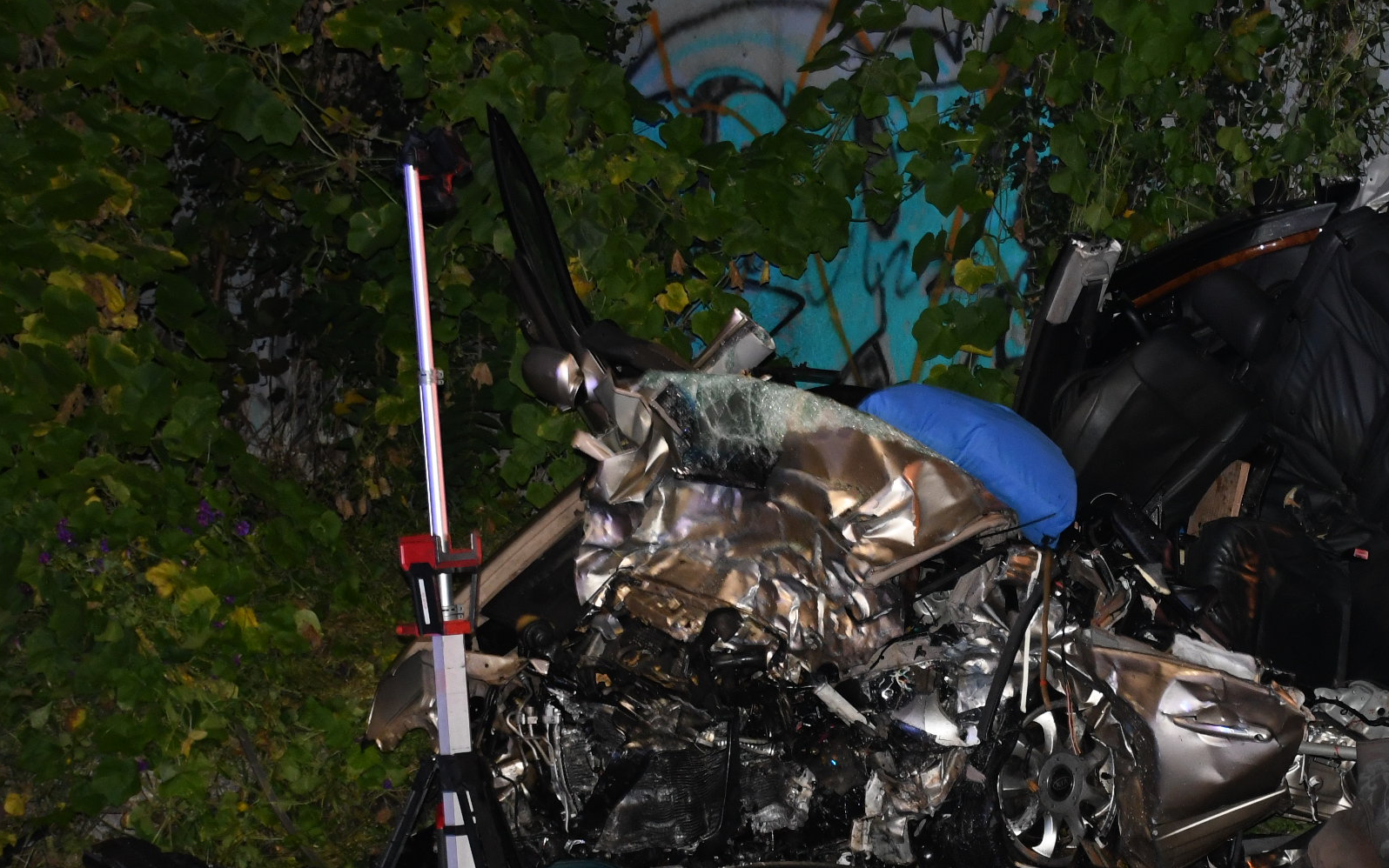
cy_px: 521
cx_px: 1040
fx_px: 4240
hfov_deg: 18.5
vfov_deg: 11.7
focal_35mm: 112
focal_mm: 42
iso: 1600
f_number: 5.6
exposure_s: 1/60
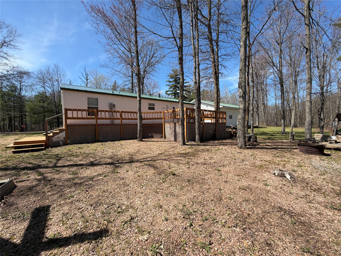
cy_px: 128
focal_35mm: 14
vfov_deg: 85.7
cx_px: 170
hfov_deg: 102.1
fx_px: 138
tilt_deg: -1.8
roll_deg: +1.1
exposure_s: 1/770
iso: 32
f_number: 2.2
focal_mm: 2.22
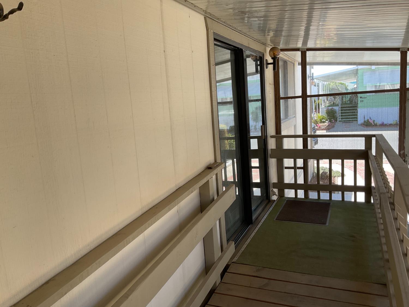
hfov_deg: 61.7
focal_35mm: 29
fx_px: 343
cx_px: 204
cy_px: 154
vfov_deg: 48.2
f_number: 1.8
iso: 20
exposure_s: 1/120
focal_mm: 3
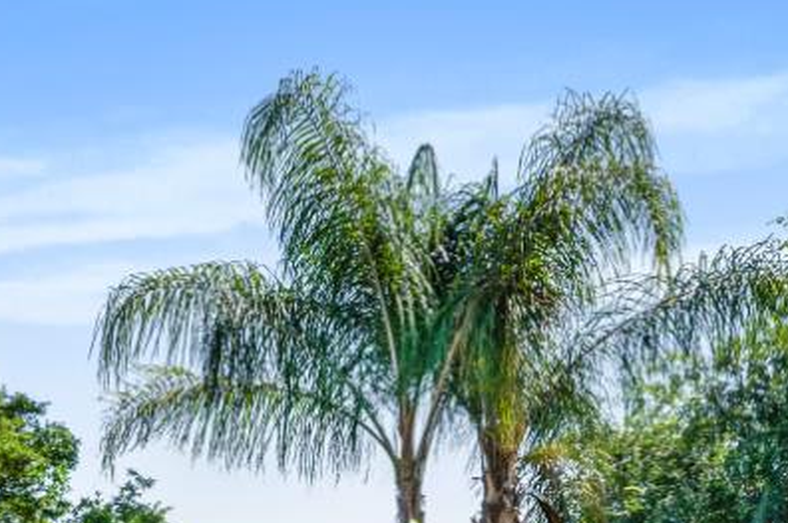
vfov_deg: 21.0
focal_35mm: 53
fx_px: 1159
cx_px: 195
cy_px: 810
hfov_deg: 36.7
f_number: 13
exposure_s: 1/640
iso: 400
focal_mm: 14
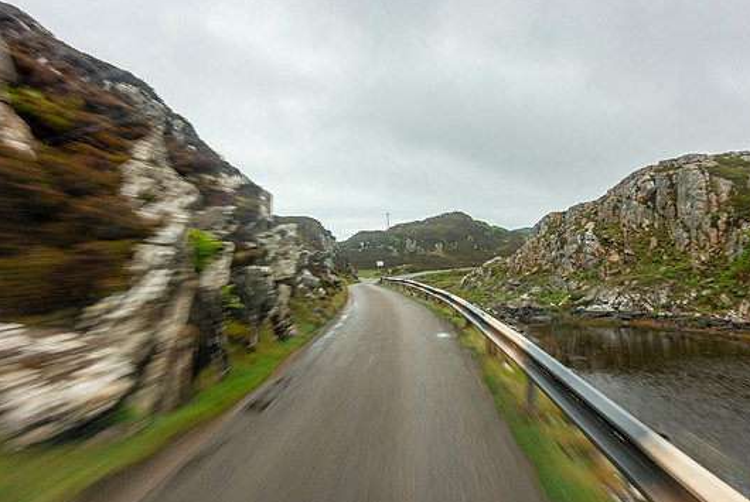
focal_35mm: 28
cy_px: 250
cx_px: 412
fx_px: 584
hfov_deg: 65.3
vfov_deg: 46.5
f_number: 8
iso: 160
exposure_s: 1/30
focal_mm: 8.8
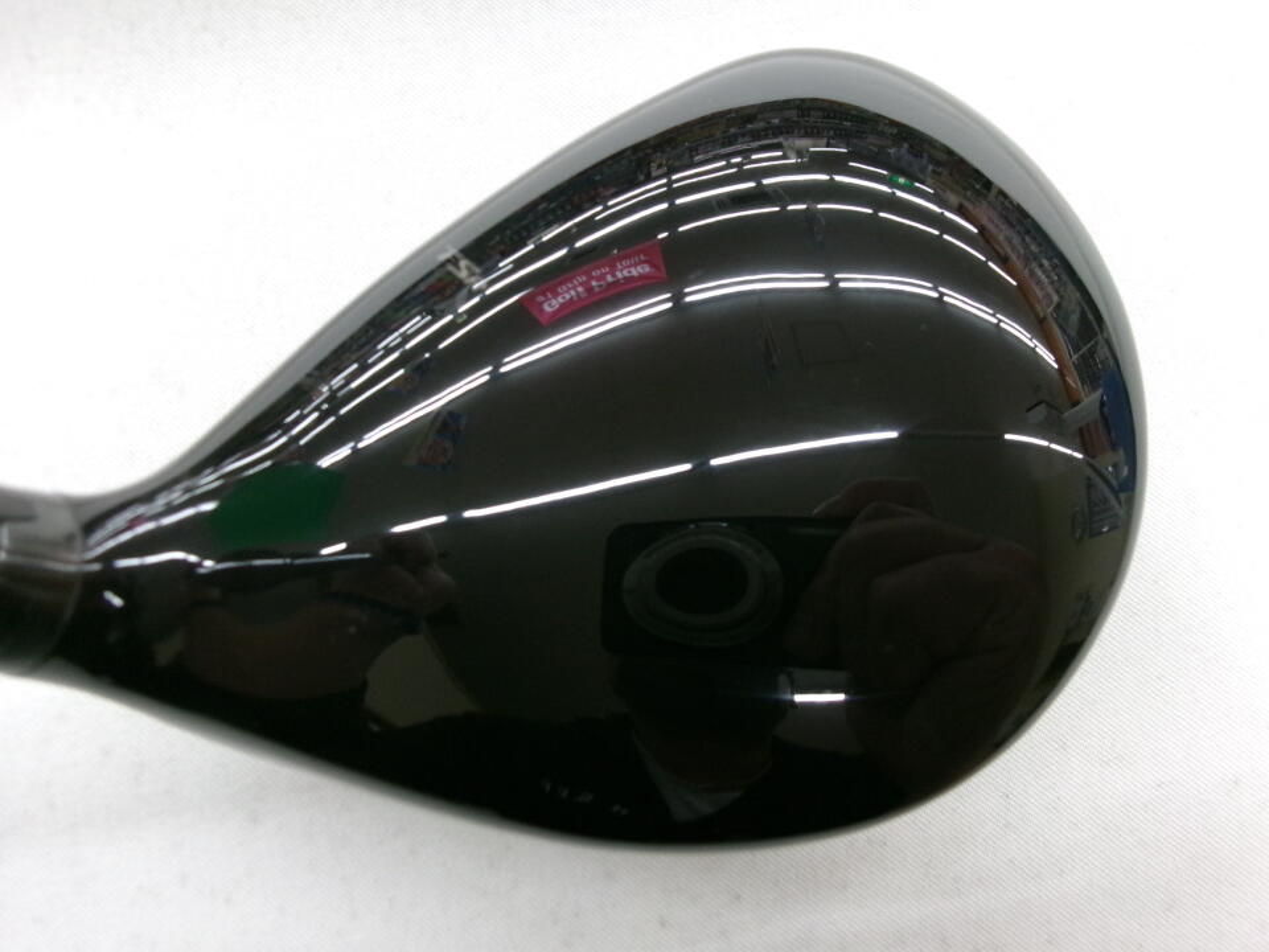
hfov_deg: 63.4
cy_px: 476
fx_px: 1026
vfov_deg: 49.7
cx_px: 634
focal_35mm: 28
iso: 400
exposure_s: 1/34
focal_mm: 5.1
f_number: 3.9
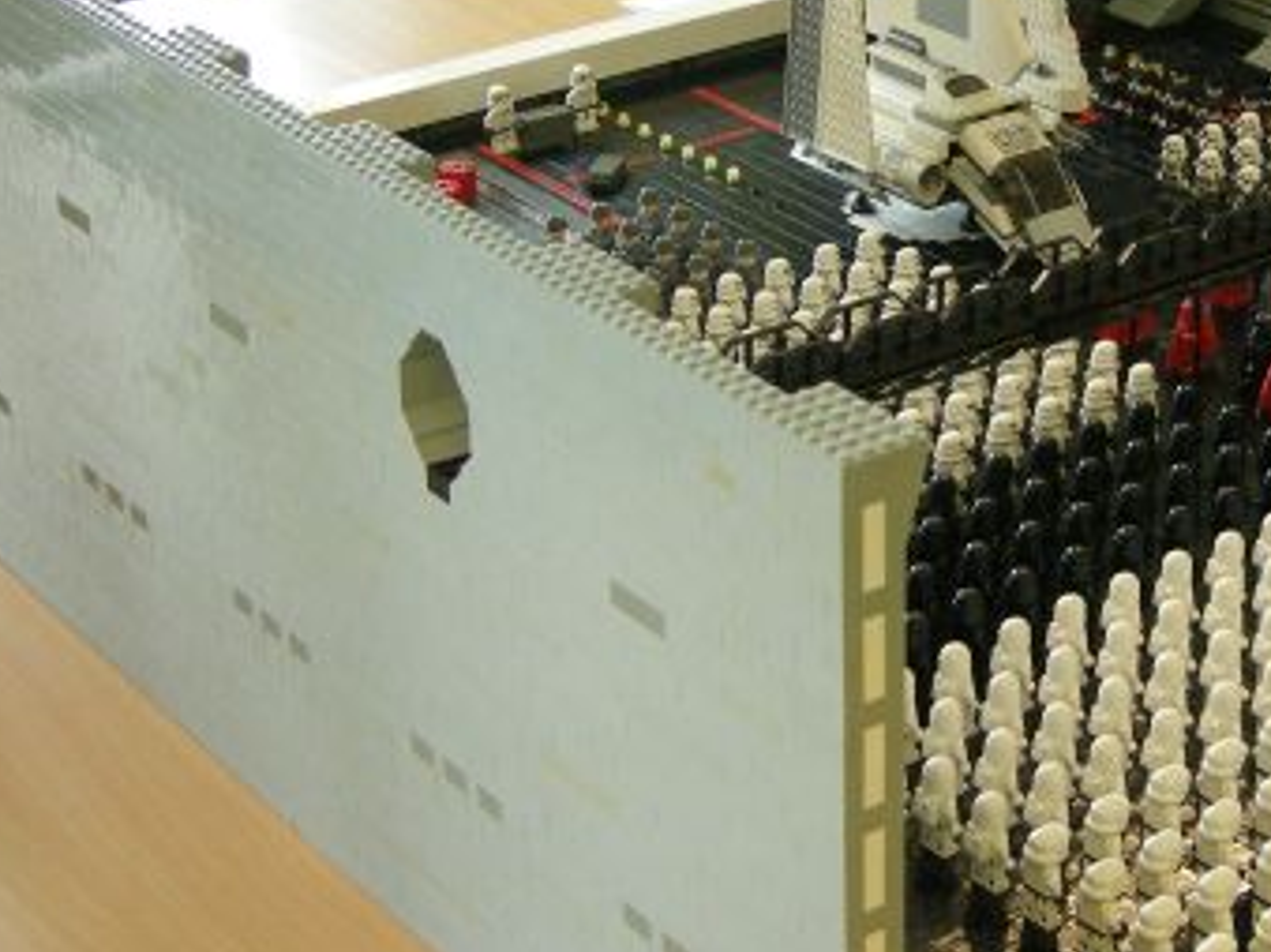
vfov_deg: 17.3
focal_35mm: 85
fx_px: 3120
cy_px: 289
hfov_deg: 22.6
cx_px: 1080
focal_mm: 7.5
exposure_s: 1/59.8
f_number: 2.7
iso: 208
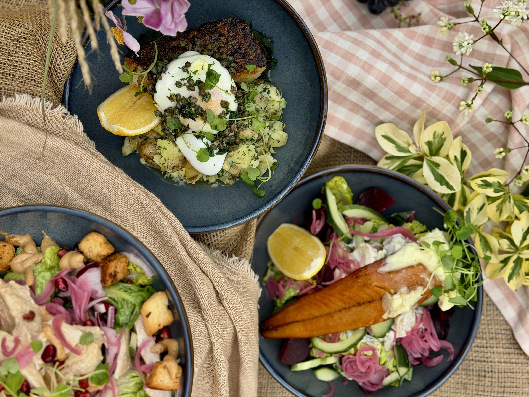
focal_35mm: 48
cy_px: 198
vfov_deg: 30.3
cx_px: 264
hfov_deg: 39.7
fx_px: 734
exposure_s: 1/928
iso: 64
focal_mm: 6.76
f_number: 1.78
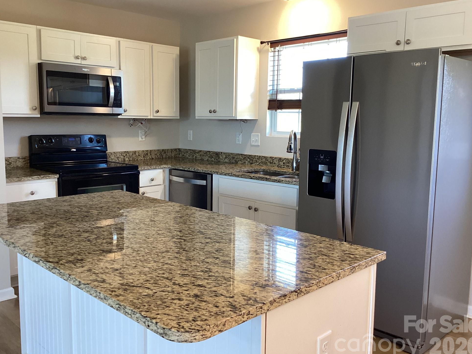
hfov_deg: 55.3
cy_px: 175
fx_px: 450
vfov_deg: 42.9
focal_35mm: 33
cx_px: 231
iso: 125
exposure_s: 1/60
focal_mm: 3.3
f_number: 2.4
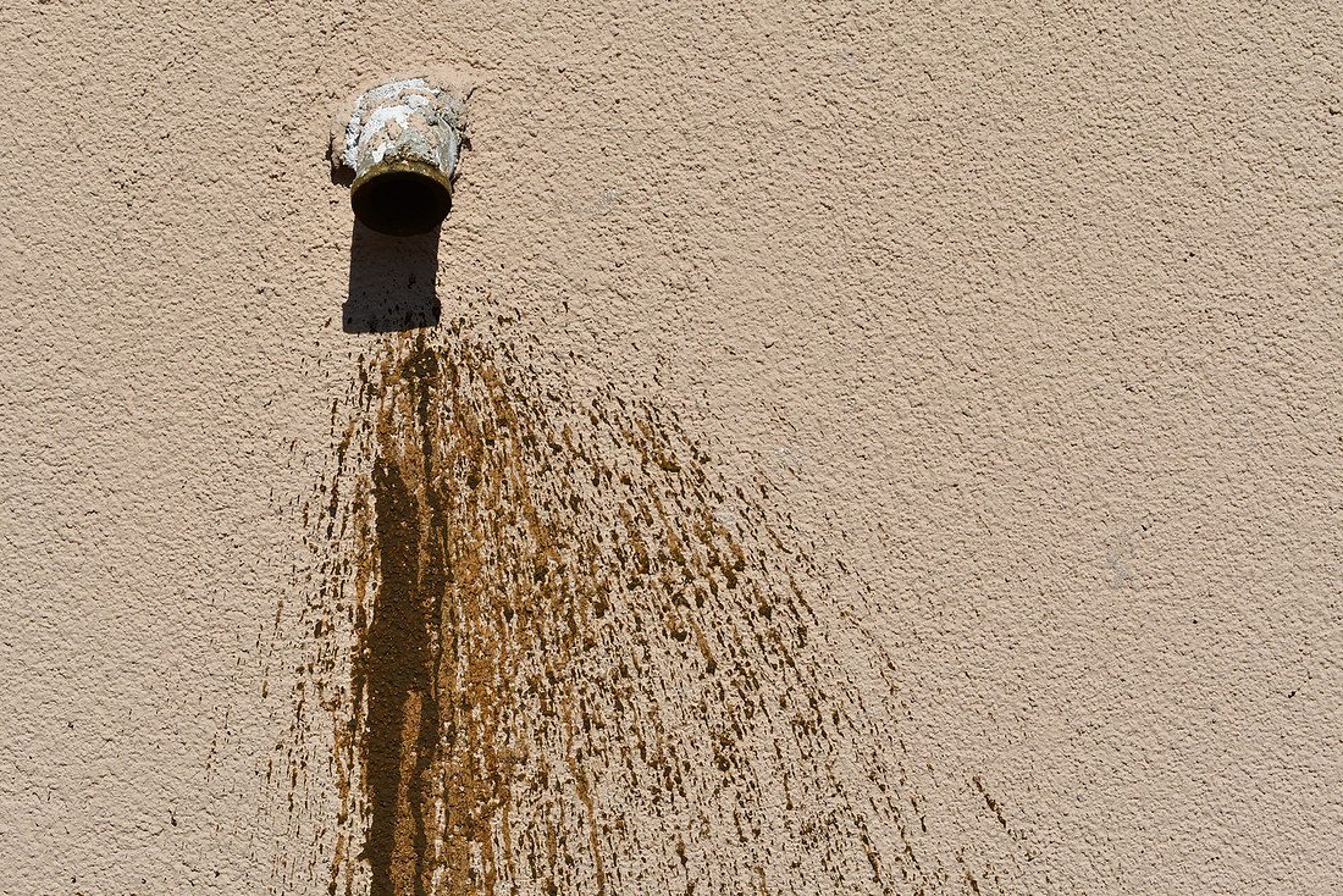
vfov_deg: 16.7
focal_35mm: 82
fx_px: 3060
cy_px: 448
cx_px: 672
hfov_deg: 24.8
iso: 200
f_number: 16
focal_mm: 55
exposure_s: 1/250
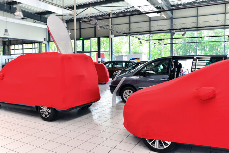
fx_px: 191
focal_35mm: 30
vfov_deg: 43.6
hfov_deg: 61.9
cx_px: 114
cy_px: 76
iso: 200
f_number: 8
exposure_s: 1/25
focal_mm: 30
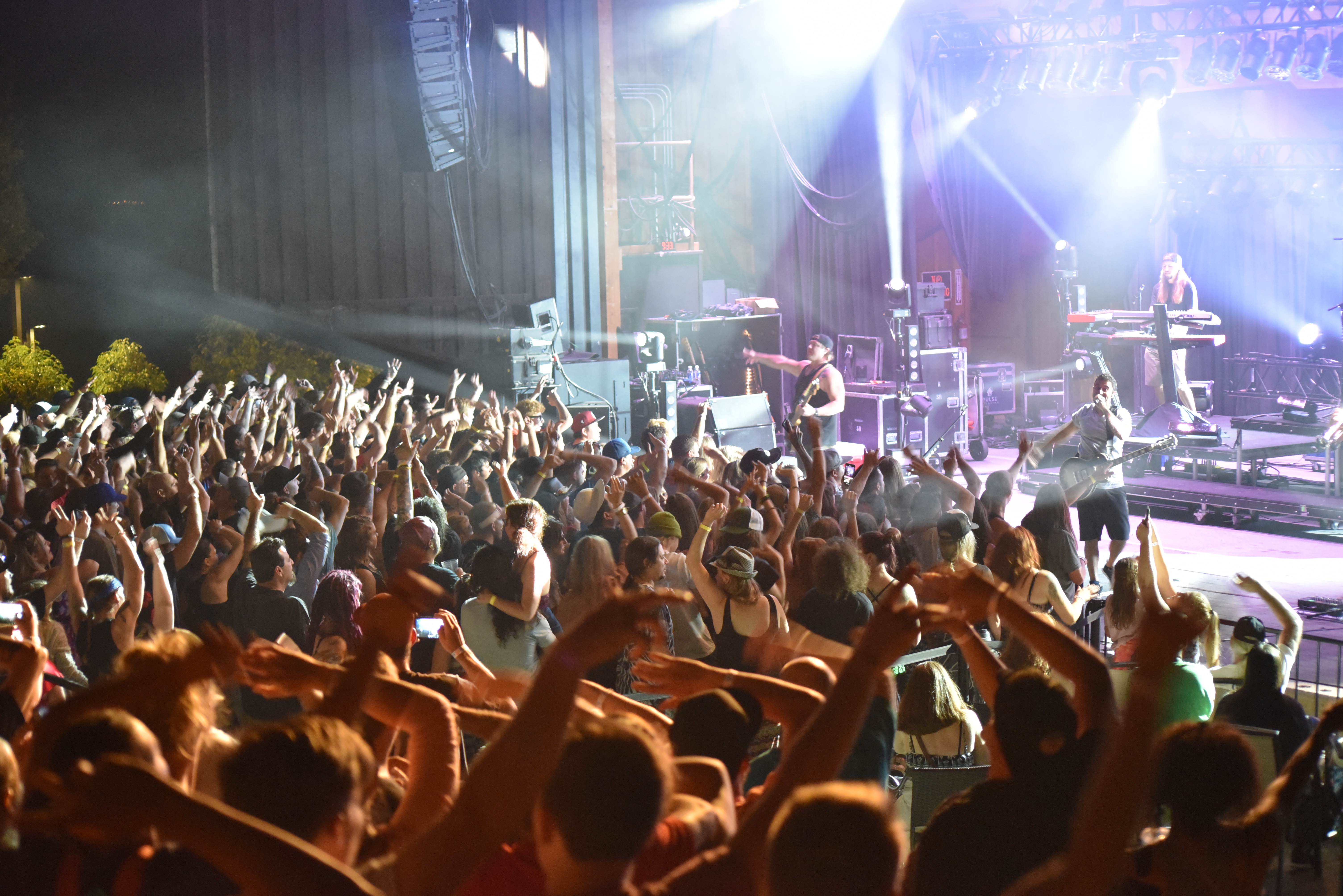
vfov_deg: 19.5
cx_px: 672
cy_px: 448
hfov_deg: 28.8
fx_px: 2612
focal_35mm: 70
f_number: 4
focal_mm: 70
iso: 6400
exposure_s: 1/40
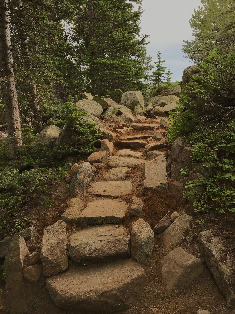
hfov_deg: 49.7
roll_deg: +3.2
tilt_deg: -7.9
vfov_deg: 63.4
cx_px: 118
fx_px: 253
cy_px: 157
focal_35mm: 28
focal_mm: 3.99
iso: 20
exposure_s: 1/245
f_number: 1.8
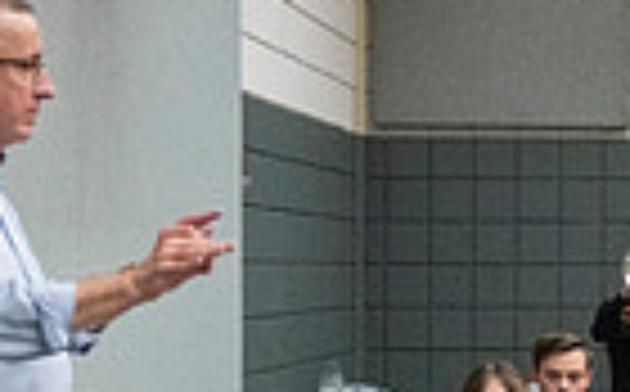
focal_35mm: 161
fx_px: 2760
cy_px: 300
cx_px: 972
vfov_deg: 8.1
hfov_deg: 12.3
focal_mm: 38
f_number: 4
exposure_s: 1/500
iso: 10000
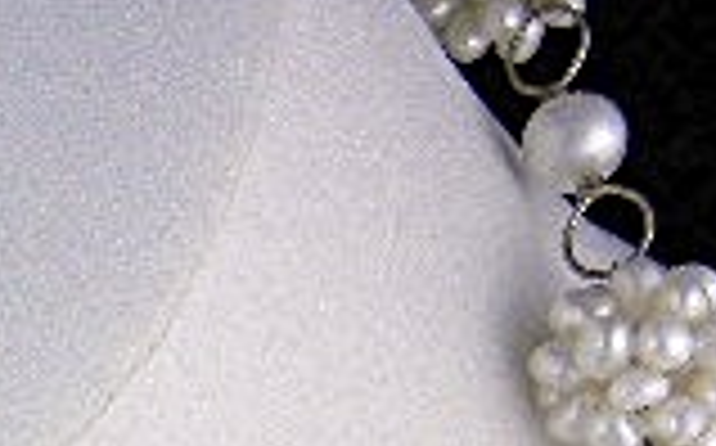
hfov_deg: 15.4
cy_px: 851
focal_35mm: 128
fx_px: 2495
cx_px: -279
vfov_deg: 9.6
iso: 160
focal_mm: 5.4
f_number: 3.5
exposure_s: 1/68
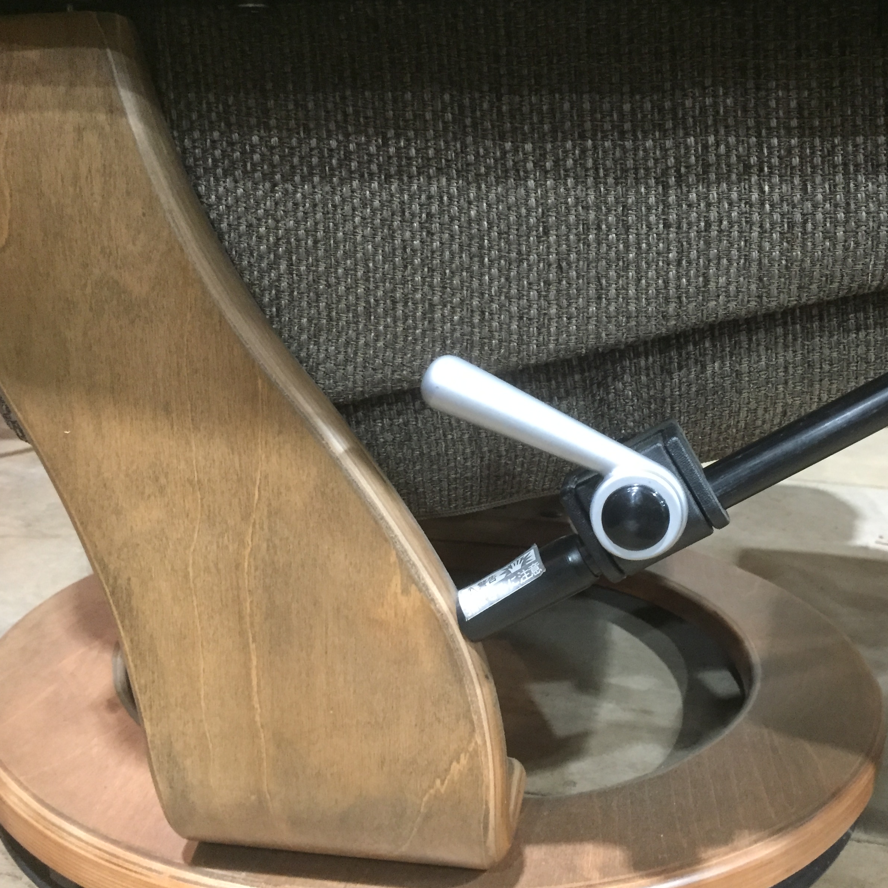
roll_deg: -4.6
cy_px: 445
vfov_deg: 47.2
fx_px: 1016
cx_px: 548
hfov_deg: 46.9
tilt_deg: -12.0
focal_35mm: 35
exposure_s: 1/15
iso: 250
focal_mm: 4.15
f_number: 2.2
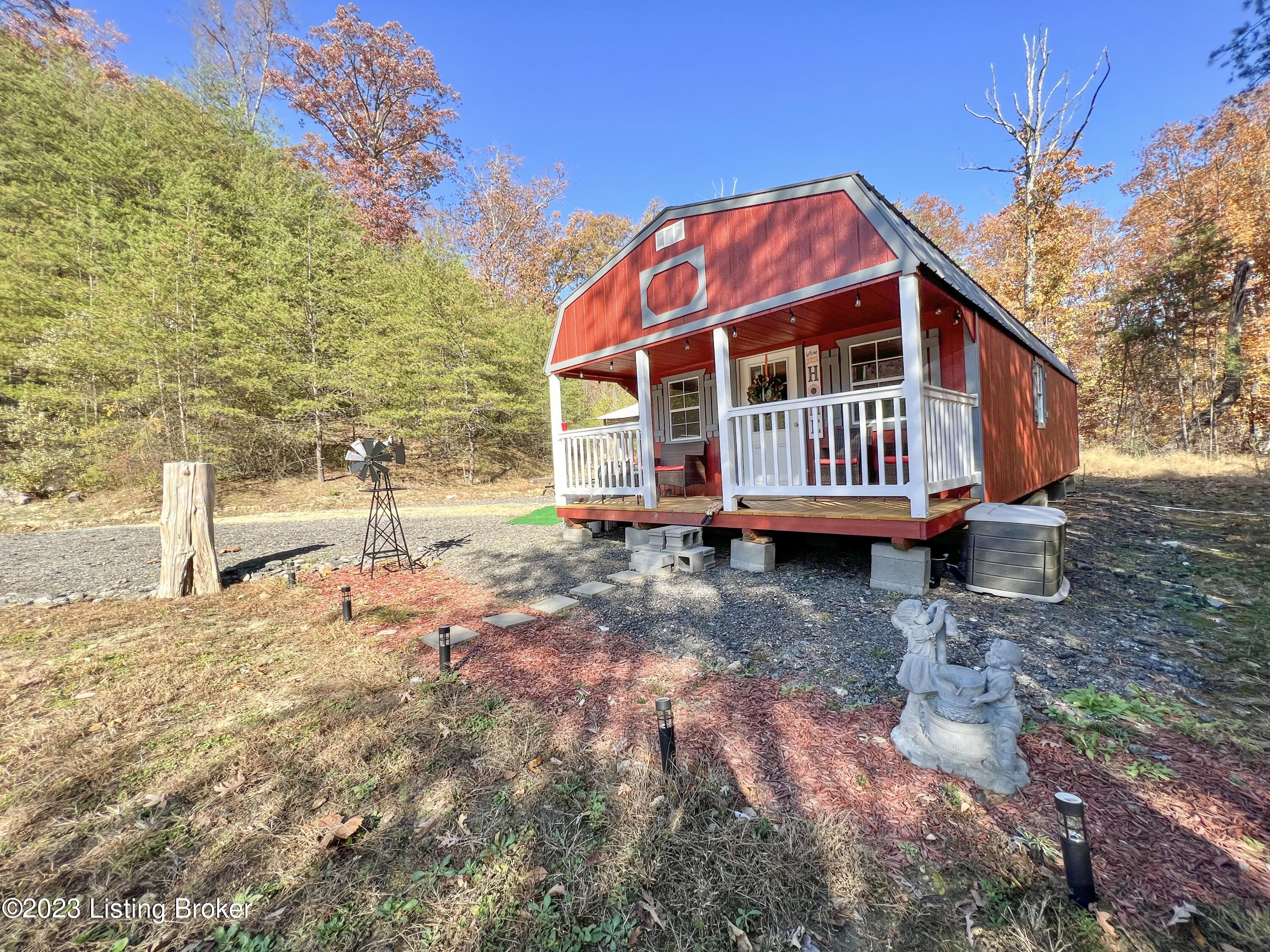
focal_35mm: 13
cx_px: 635
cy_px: 476
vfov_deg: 89.9
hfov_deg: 106.2
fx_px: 477
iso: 32
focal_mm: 1.57
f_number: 1.8
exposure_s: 1/460
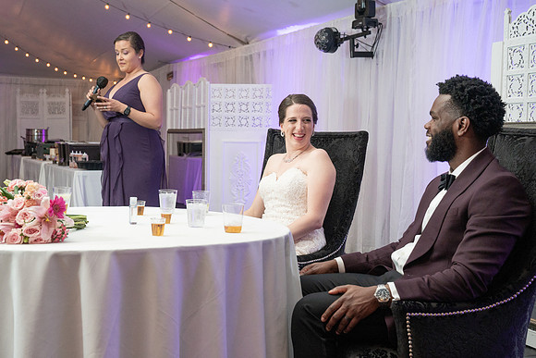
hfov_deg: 38.2
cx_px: 243
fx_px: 772
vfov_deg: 26.1
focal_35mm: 52
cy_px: 162
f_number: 5.6
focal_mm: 46
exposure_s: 1/100
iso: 2000
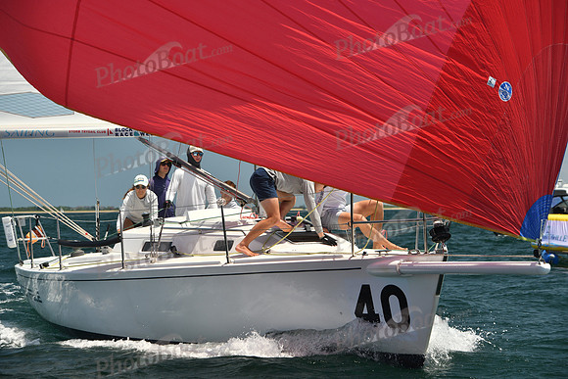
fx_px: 2051
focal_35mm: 130
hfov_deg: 15.8
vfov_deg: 10.6
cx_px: 284
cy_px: 190
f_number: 6.3
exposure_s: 1/640
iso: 320
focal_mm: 130
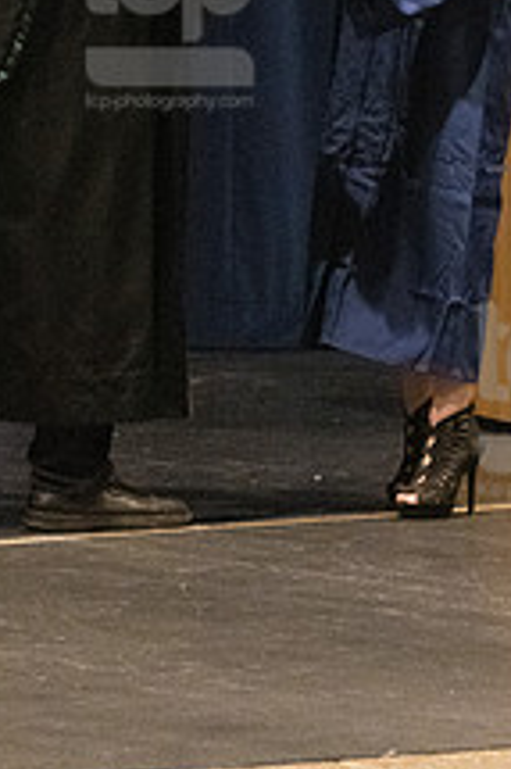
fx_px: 9020
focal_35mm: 423
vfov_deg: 4.9
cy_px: 11
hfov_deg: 3.2
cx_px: 170
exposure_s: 1/250
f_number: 4.5
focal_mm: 135
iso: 8000
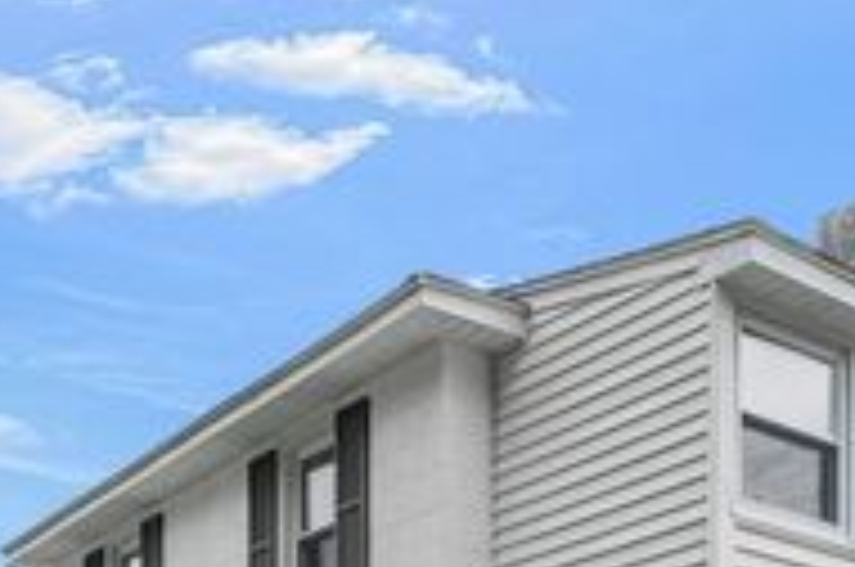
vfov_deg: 21.2
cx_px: 693
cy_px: 731
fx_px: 1375
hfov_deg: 33.5
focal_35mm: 58
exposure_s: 1/320
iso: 100
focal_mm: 22
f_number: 6.3
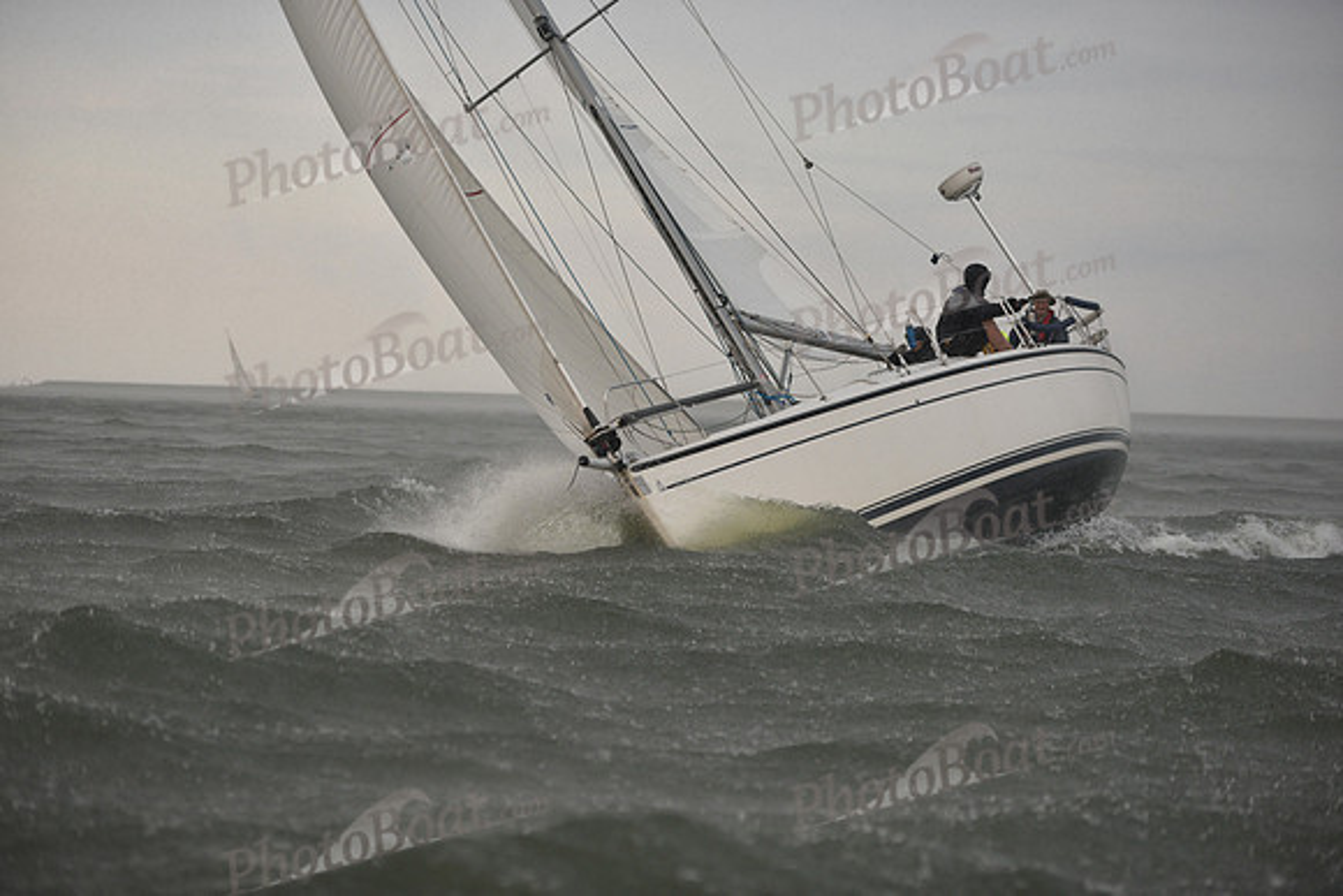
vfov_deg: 12.2
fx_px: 4179
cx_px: 672
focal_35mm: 112
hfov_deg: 18.3
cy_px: 448
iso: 400
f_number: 2.8
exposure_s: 1/640
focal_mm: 112
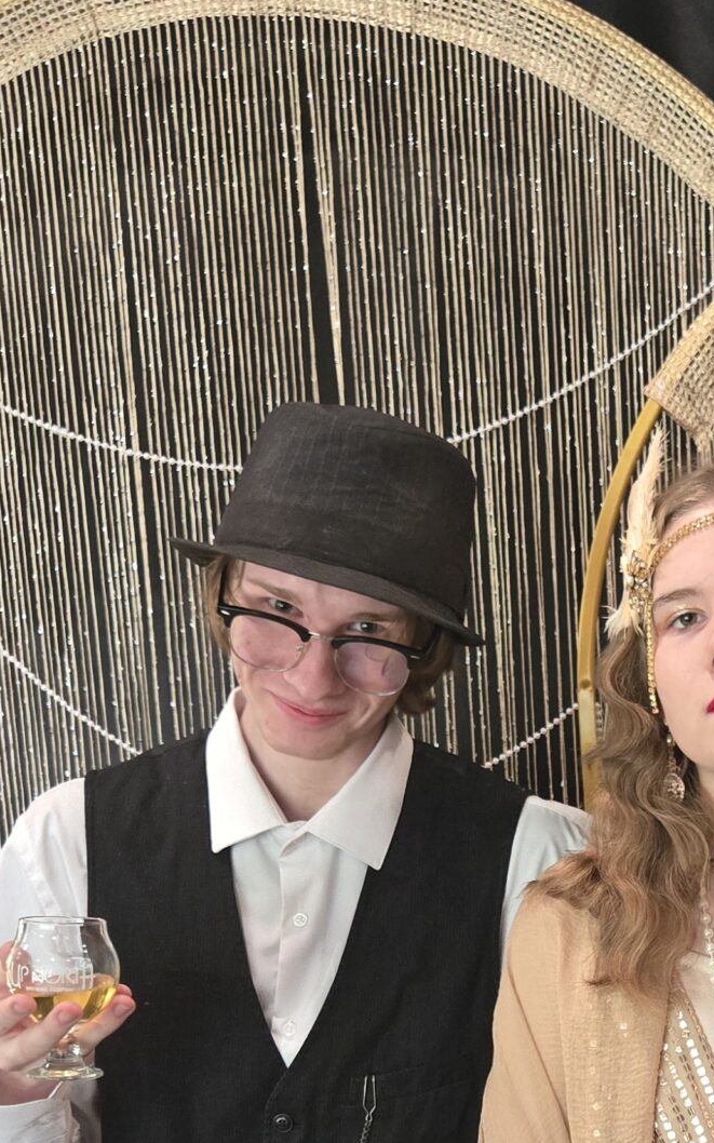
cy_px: 1016
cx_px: 718
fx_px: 1837
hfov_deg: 21.2
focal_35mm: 59
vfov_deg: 32.9
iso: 1000
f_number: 1.8
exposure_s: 1/120
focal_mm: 5.4
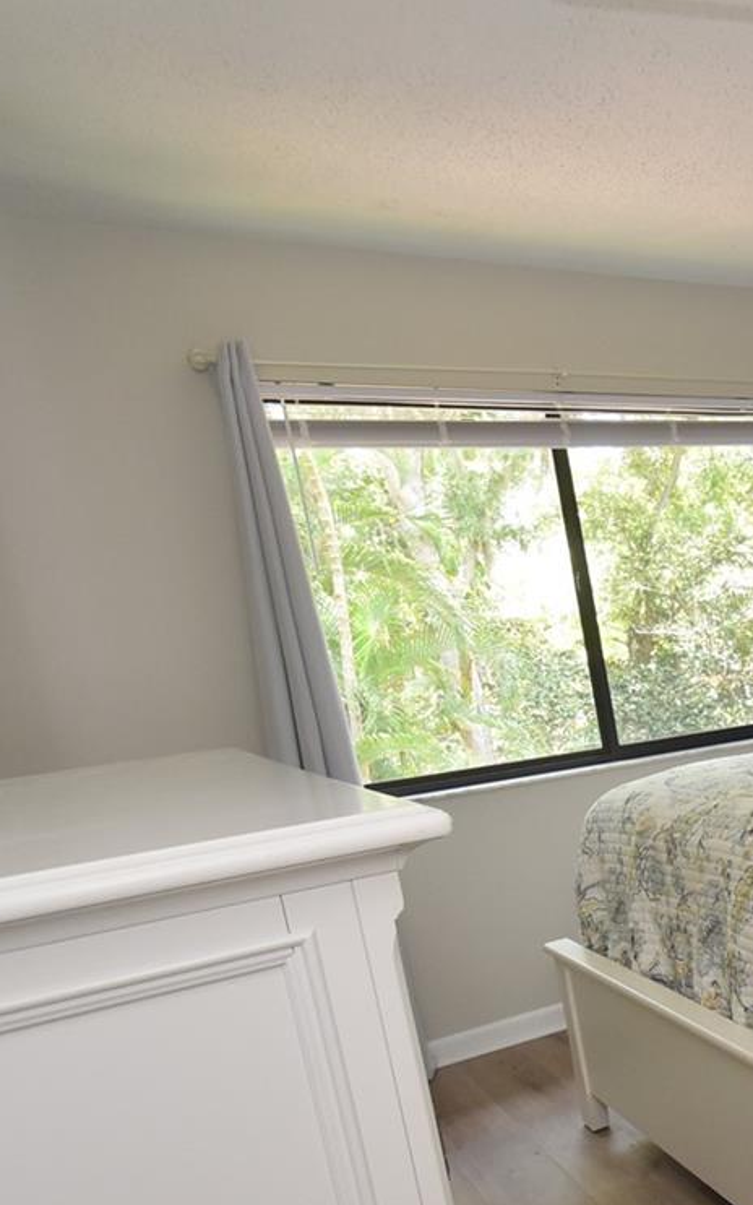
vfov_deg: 57.3
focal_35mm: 33
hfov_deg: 28.5
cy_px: 762
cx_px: 1065
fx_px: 1083
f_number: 4.5
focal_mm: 10
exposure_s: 1/80
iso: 800
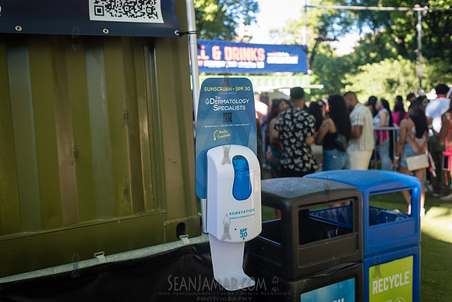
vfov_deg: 37.9
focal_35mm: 35
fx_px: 440
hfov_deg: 54.4
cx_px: 226
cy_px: 151
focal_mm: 35
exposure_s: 1/250
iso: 250
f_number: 3.5
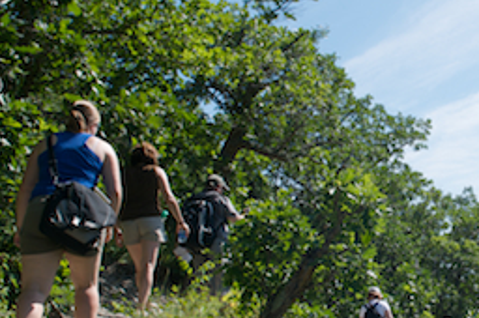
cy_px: 207
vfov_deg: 26.3
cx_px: 442
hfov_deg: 36.2
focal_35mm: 51
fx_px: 678
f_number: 8
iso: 200
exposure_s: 1/400
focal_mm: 17
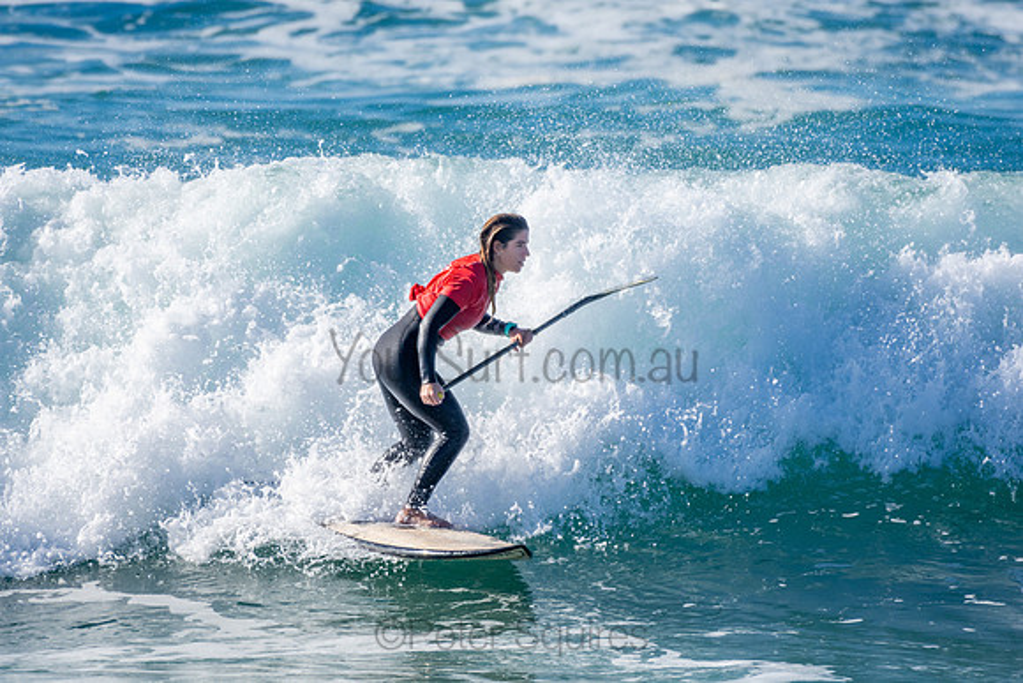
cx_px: 512
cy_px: 342
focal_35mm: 750
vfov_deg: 1.8
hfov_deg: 2.7
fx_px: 21316
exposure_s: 1/1250
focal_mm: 500
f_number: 5.6
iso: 200
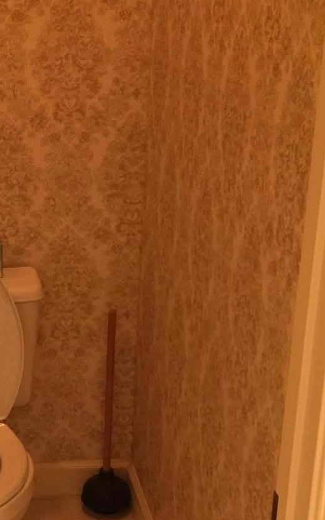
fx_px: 1049
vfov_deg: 27.6
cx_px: -6
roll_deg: +1.2
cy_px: 370
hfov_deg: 17.2
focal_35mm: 74
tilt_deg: -22.0
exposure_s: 1/15
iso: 125
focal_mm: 4.15
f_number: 2.2
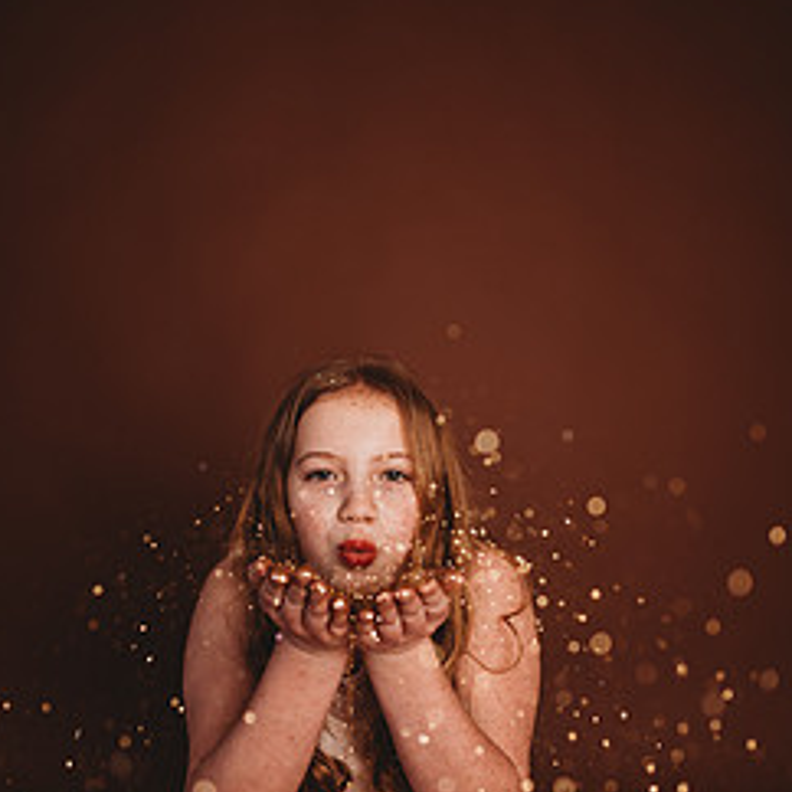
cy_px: 481
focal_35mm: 38
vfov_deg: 43.6
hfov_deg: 43.7
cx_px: 340
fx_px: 984
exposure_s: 1/160
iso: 100
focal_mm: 24
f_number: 2.2
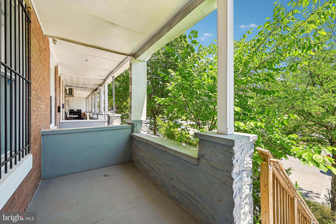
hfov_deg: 104.3
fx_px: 131
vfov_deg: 81.2
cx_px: 168
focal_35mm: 14
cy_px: 112
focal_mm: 14
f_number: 8
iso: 100
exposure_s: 1/80
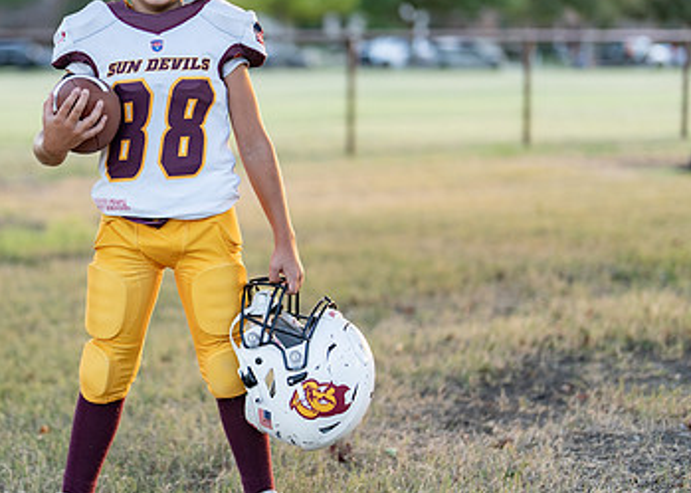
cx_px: 188
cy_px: 189
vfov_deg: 15.4
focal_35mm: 93
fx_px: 1824
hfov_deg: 21.3
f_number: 1.2
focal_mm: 50
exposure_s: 1/500
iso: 160
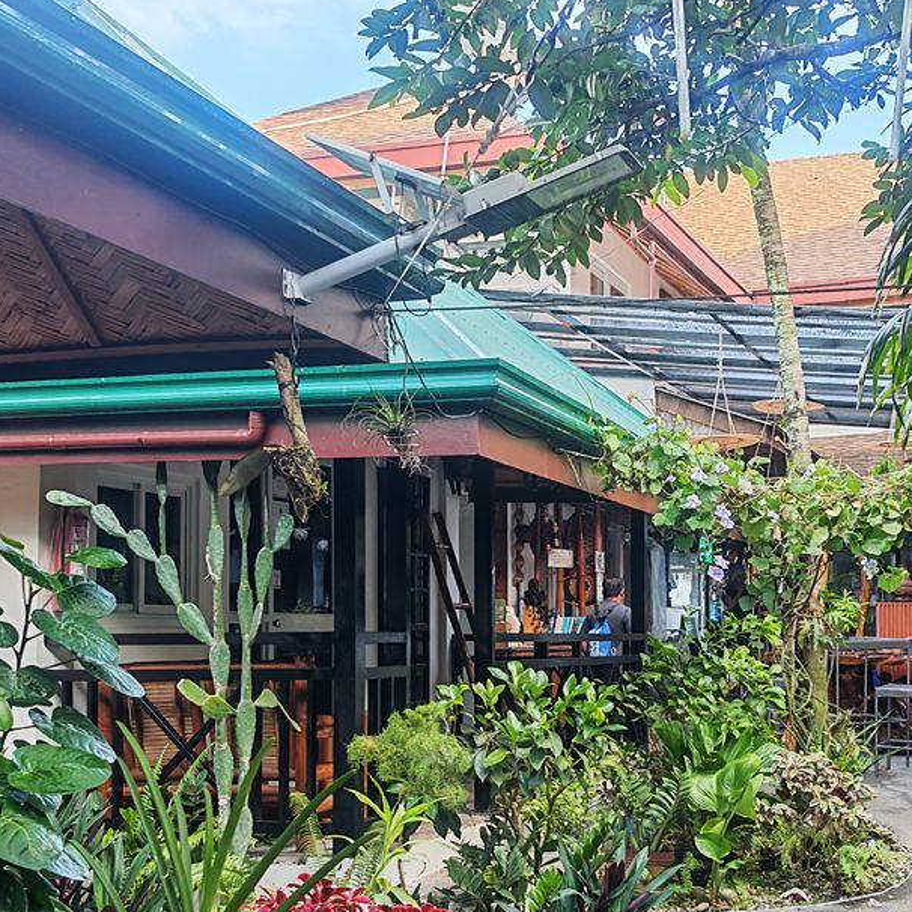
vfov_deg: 34.4
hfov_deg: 34.6
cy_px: 603
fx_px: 1461
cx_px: 543
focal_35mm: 49
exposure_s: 1/300
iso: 100
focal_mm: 6.83
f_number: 2
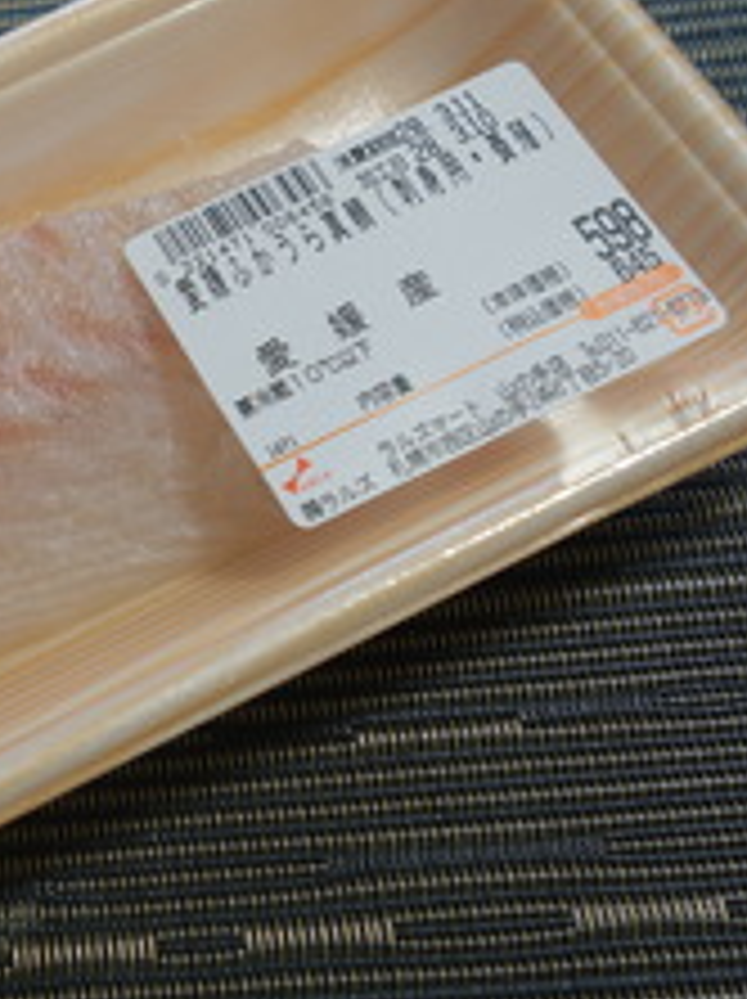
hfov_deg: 25.6
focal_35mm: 53
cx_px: -63
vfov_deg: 36.2
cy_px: 452
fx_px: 1528
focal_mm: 10.4
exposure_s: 1/40
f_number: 2.8
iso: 160
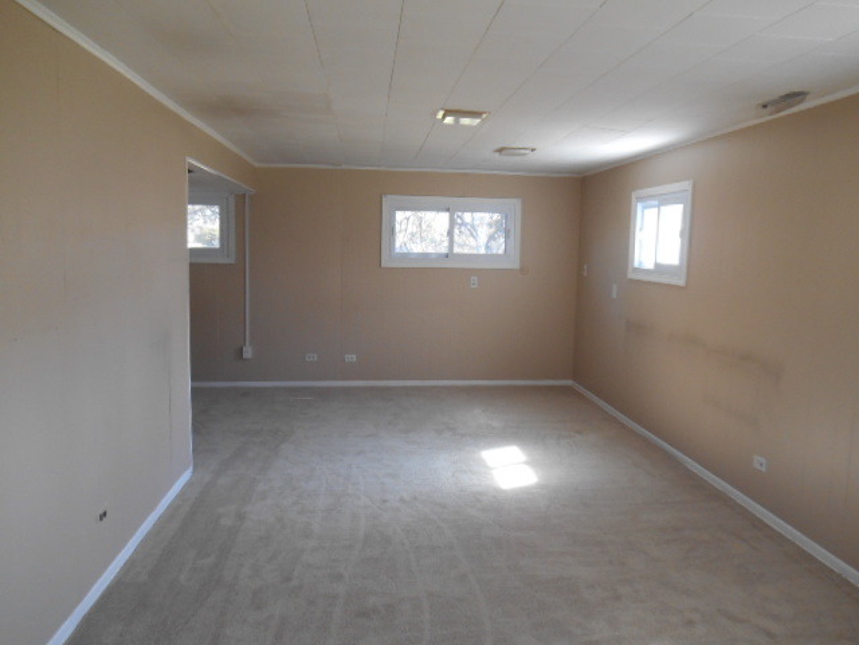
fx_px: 645
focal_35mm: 26
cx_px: 430
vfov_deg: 53.1
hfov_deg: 67.3
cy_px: 322
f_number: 3.4
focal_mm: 4.7
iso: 180
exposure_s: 1/30
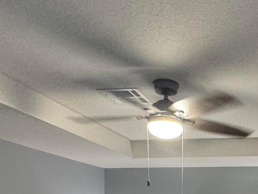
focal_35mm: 48
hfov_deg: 35.6
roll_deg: -0.4
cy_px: 234
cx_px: 262
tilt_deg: -1.3
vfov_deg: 26.8
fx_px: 358
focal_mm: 2.22
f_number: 2.2
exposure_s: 1/60
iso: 250
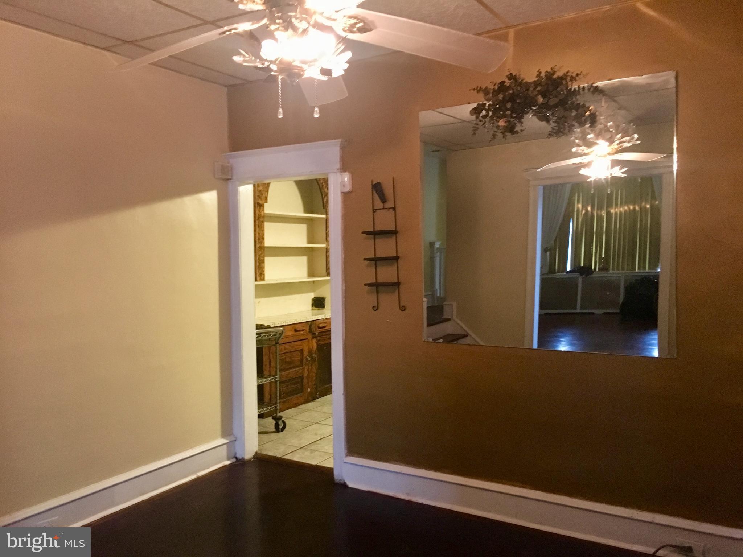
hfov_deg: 61.7
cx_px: 372
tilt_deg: -0.1
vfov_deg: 48.2
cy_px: 278
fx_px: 622
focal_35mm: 29
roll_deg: +1.0
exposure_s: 1/15
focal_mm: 4.15
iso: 250
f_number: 2.2
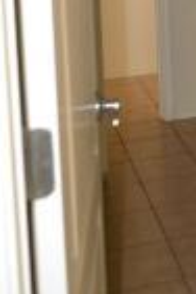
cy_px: -52
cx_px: 310
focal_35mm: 86
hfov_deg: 14.6
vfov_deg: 22.0
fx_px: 702
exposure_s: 1/60
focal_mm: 18
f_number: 3.5
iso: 2200
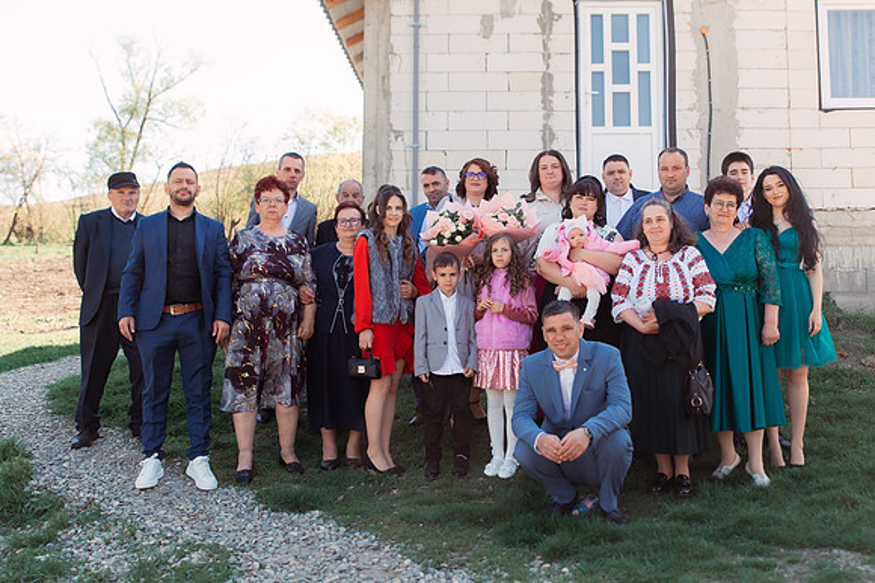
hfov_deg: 47.9
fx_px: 983
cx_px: 480
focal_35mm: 40
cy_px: 230
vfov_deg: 32.9
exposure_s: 1/500
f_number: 3.5
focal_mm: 31
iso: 250
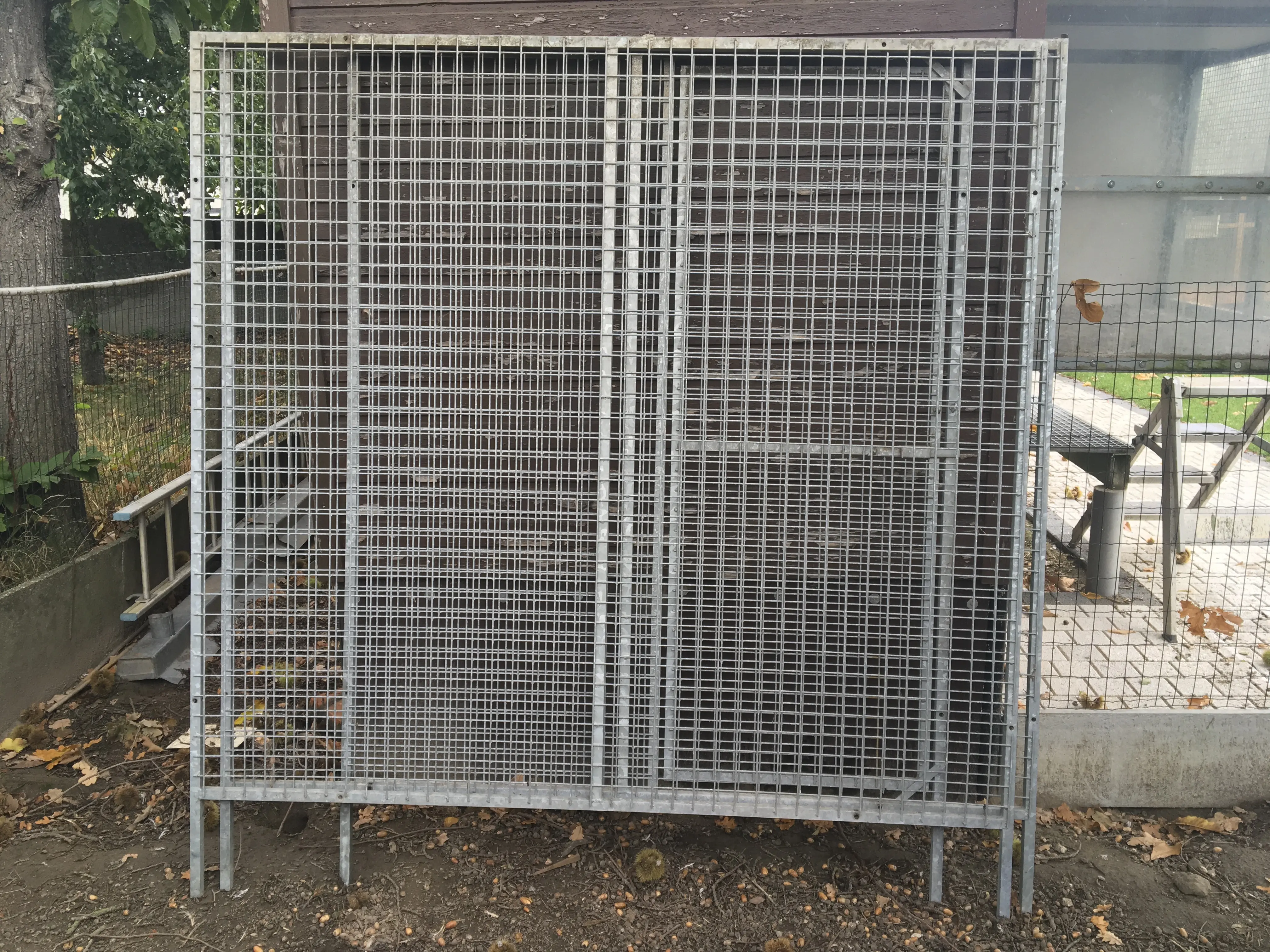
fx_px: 1064
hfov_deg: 61.7
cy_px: 476
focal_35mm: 29
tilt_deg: -11.9
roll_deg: +0.6
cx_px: 635
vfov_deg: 48.2
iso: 25
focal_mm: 4.15
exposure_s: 1/100
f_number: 2.2
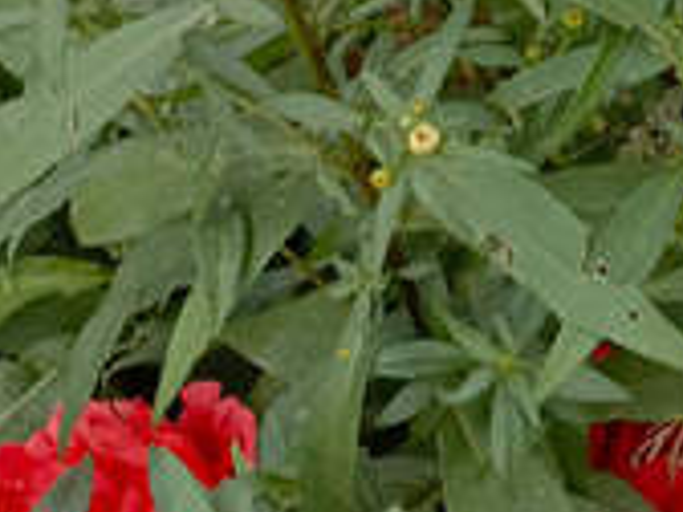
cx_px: 1455
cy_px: -447
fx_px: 2348
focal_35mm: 119
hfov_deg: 13.6
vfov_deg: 11.4
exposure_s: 1/100
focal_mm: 4.76
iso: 123
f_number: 1.69
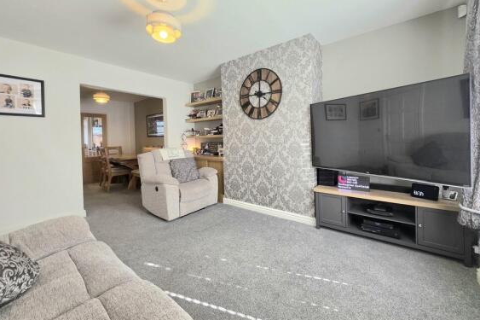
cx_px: 244
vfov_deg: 80.9
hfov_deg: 104.3
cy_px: 144
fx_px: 187
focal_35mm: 14
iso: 80
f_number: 1.9
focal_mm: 2.2
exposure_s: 1/101
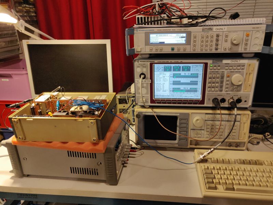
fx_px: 197
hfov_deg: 69.4
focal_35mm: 25
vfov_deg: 54.9
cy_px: 102
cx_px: 136
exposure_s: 1/33
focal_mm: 4.25
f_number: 1.7
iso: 400
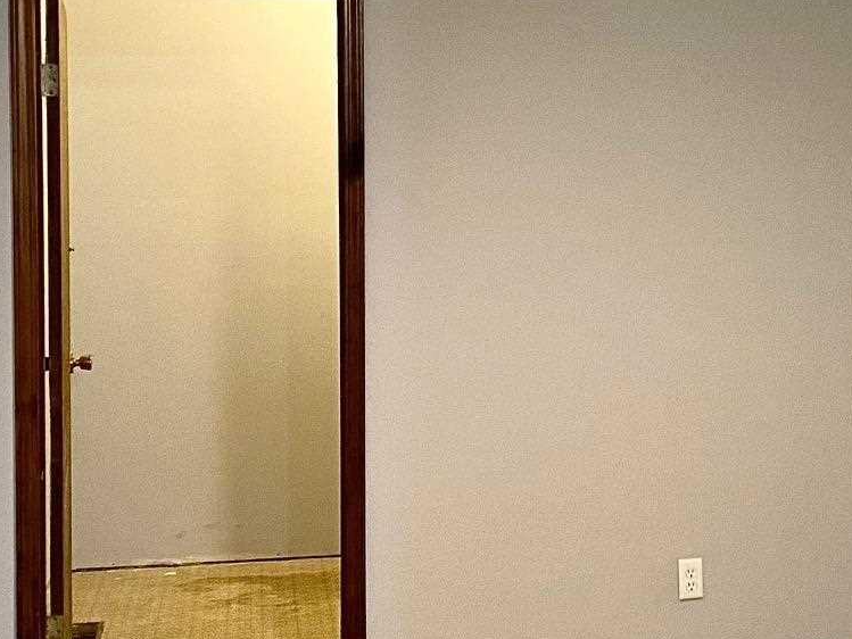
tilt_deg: -1.9
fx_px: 1723
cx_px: 612
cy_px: 218
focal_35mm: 70
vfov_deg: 20.9
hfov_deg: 27.5
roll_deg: +0.4
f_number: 1.8
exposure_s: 1/60
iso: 400
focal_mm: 4.25
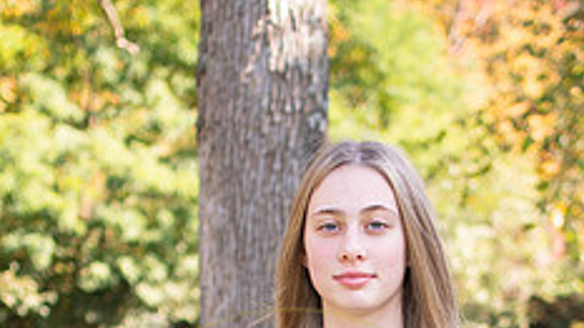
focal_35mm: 105
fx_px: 1626
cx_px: 303
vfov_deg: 11.0
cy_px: 538
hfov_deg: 20.4
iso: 100
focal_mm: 35
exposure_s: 1/250
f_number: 2.8
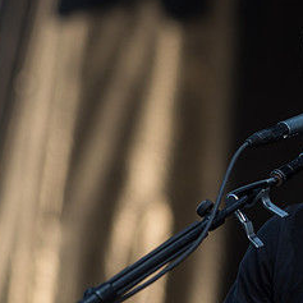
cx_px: 280
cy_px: 152
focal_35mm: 333
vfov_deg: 5.3
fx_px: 3298
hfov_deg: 5.3
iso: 320
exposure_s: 1/1000
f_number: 4
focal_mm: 160
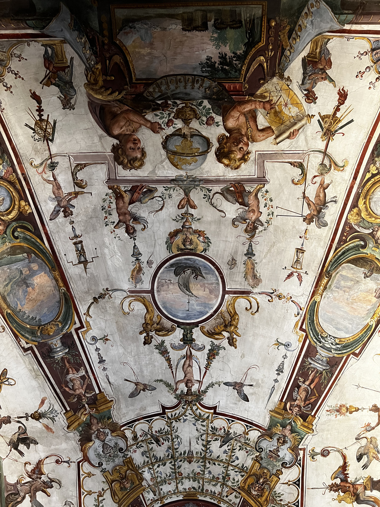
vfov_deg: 67.3
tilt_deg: +83.6
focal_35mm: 26
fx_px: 381
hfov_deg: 53.1
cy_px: 254
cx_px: 190
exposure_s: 1/49
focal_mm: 5.7
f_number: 1.5
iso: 500
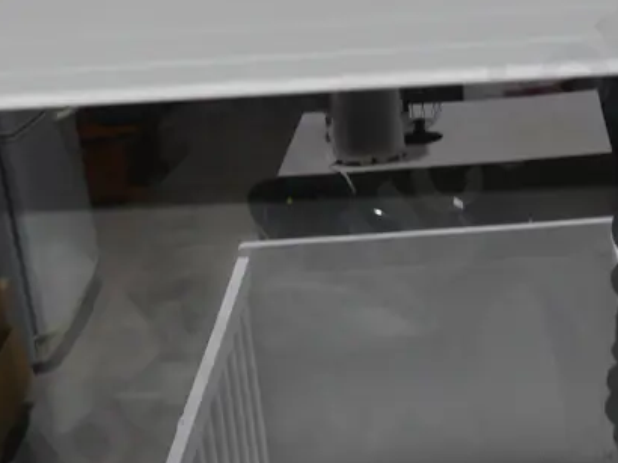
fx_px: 1606
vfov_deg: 16.4
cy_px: 214
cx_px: 395
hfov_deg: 21.7
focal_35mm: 90
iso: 640
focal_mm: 18
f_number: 4
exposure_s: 1/60
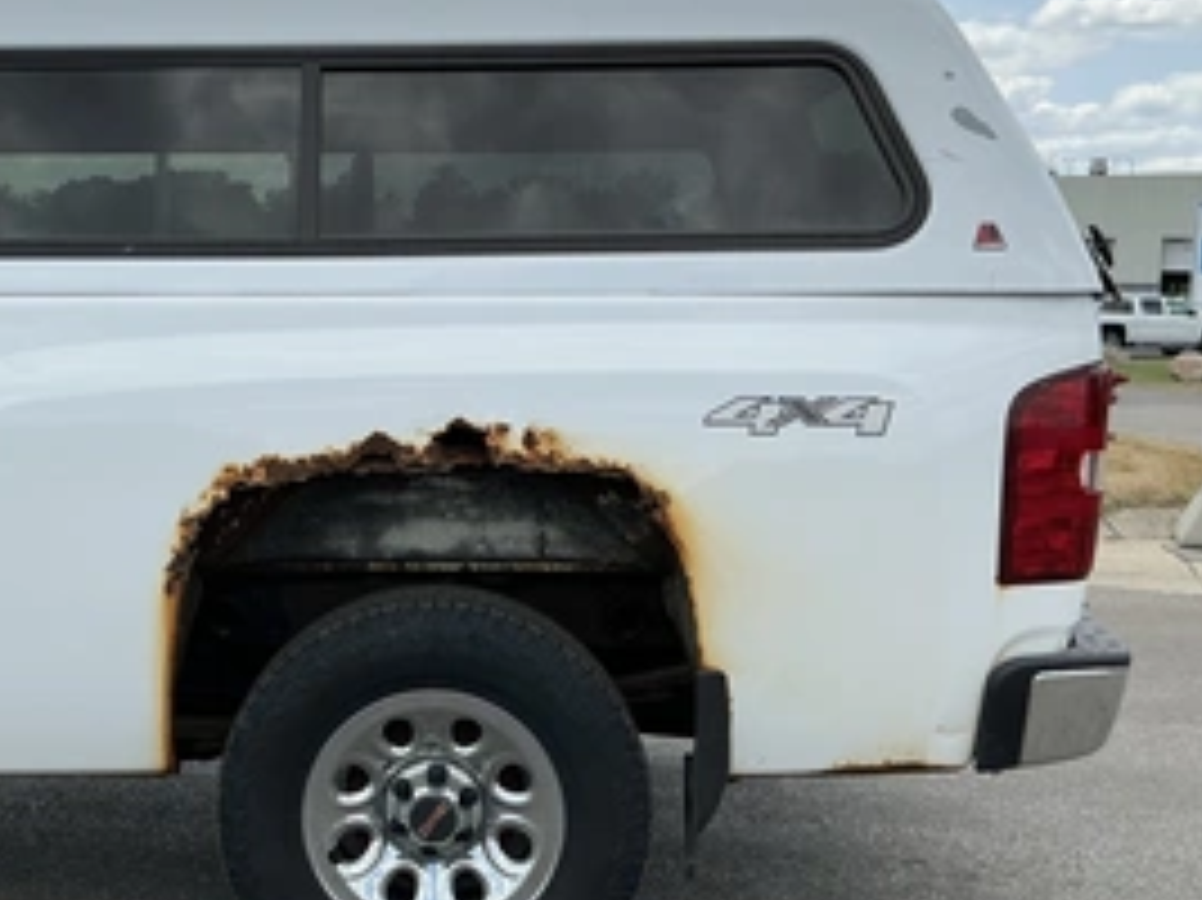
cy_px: 490
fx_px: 1458
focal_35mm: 42
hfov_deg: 44.2
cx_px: 410
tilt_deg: -6.1
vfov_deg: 34.3
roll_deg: -0.1
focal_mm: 3
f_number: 1.8
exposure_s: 1/1490
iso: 25
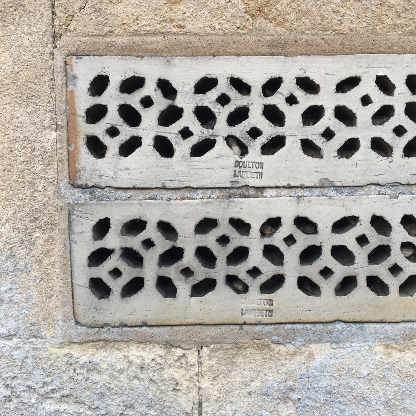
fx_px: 476
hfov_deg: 47.2
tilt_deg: -3.2
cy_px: 204
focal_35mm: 35
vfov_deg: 47.2
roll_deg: +0.2
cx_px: 228
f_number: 2.2
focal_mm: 4.15
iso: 32
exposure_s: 1/302
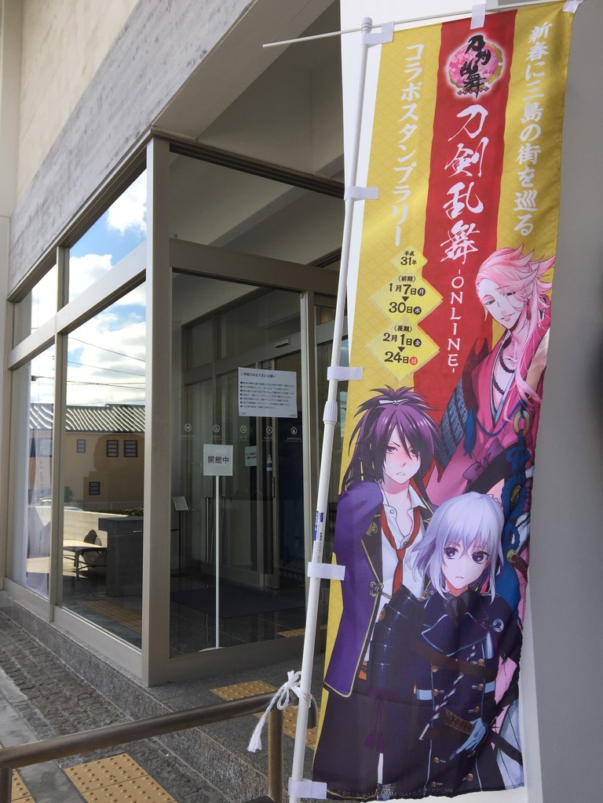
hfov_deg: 48.2
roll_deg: +0.8
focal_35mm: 29
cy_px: 402
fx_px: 674
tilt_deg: +7.6
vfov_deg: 61.7
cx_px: 302
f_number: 2.2
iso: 32
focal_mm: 4.15
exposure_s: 1/706
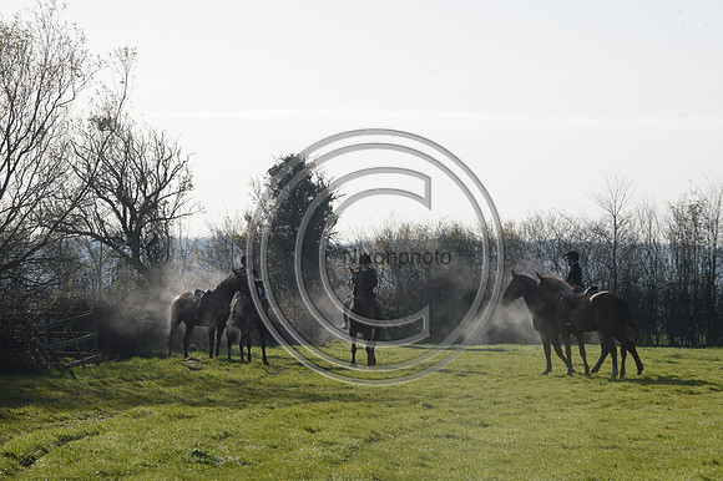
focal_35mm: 190
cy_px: 240
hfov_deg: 10.8
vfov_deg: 7.2
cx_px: 362
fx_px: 3814
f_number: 13
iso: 1000
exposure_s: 1/1250
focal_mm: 190
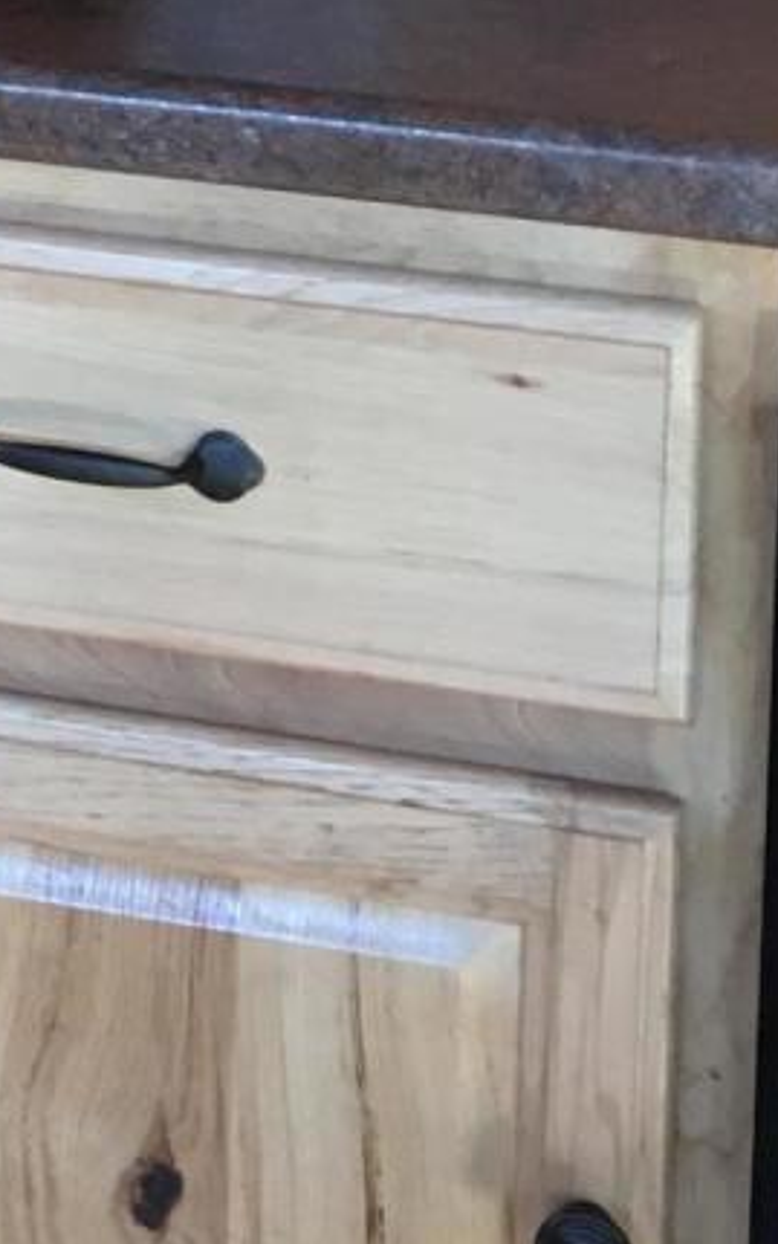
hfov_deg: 8.5
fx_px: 4848
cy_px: -879
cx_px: -969
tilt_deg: -5.2
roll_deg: +0.3
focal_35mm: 143
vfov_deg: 13.4
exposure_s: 1/30
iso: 100
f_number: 2.2
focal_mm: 4.15
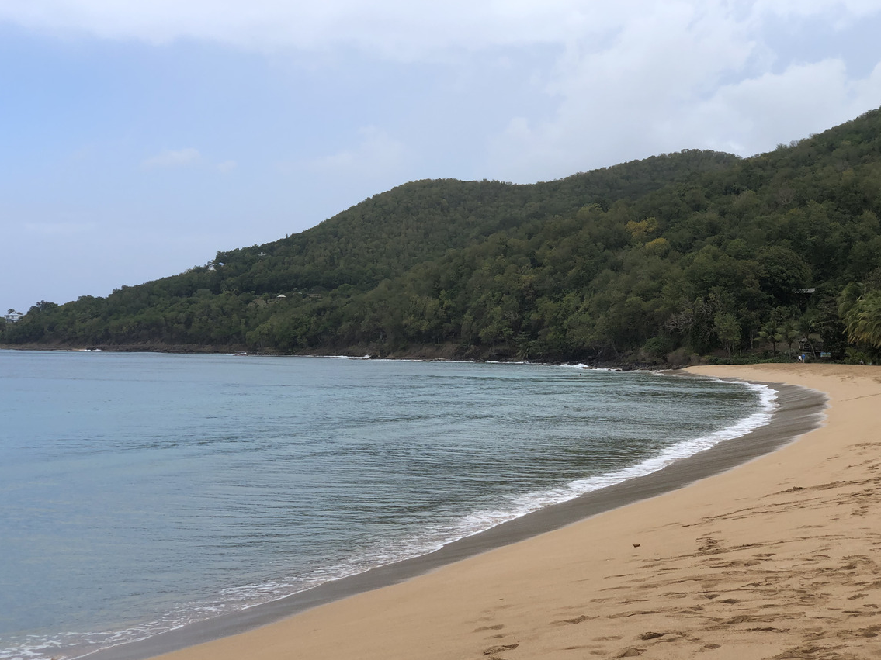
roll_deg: -0.3
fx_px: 1400
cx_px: 439
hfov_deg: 34.9
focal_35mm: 55
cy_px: 346
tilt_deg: +0.6
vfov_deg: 26.6
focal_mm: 6
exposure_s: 1/1230
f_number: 2.4
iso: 16
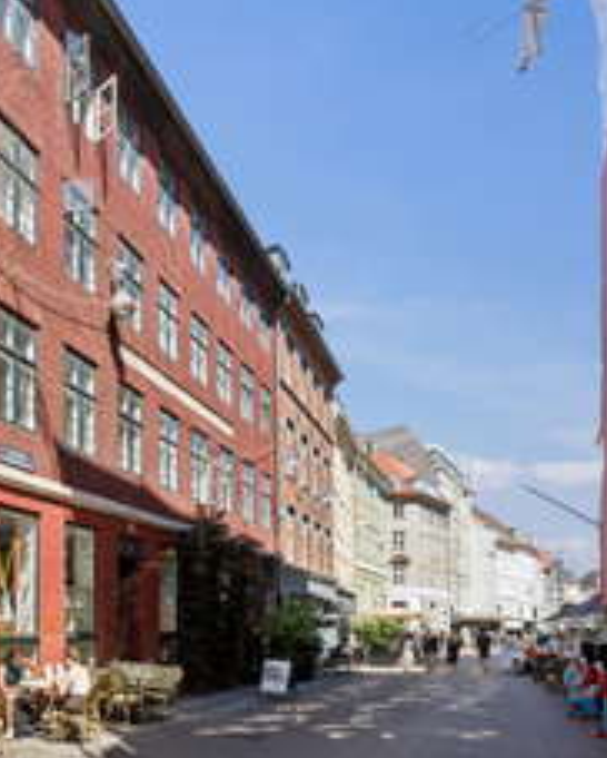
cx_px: 37
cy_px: 431
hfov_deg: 48.0
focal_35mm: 26
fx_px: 583
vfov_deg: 65.7
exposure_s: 1/400
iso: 200
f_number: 8
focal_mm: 10
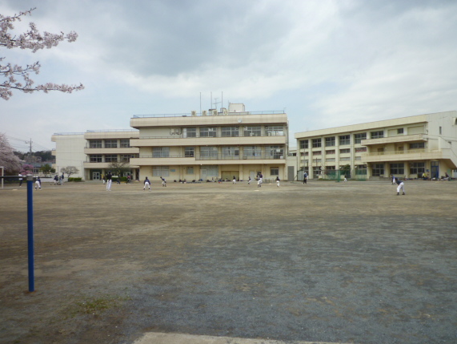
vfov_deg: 49.8
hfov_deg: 63.4
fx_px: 370
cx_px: 238
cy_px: 180
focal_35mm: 28
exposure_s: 1/640
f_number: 4
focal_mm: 4.4
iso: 80
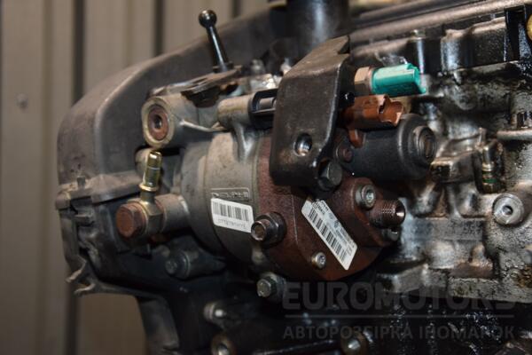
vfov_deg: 26.5
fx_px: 754
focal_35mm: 51
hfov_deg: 38.9
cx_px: 266
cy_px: 178
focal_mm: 34
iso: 800
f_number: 5
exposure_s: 1/60
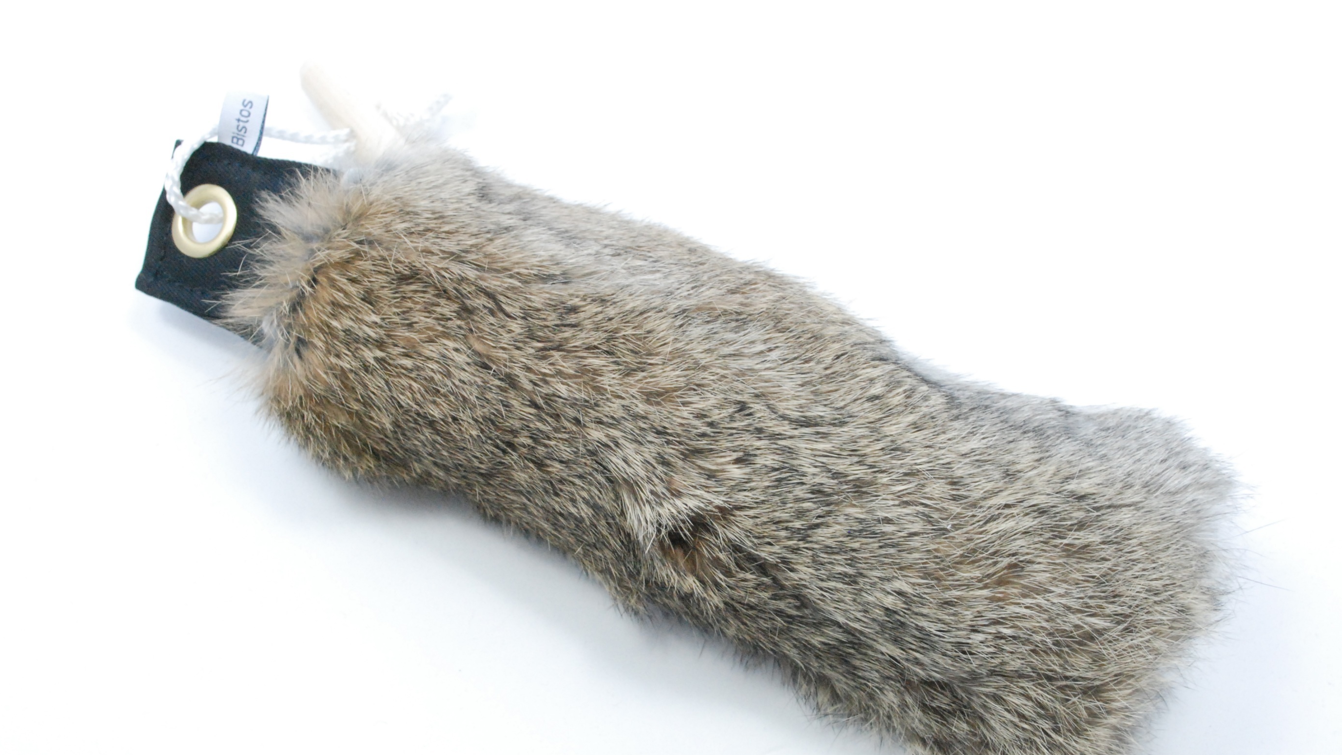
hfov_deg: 42.9
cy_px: 437
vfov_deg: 24.9
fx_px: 1708
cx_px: 680
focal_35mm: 48
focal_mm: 30
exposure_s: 1/60
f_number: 9
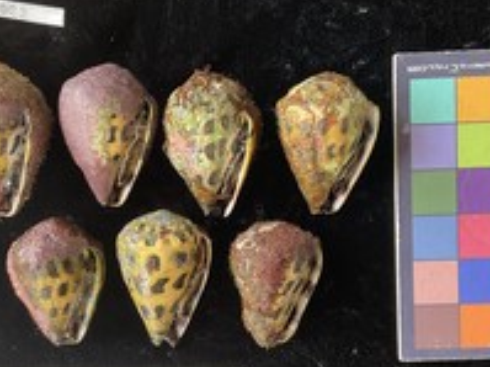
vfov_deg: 28.5
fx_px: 721
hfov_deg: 37.5
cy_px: 211
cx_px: 214
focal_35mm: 51
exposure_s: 1/60
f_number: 1.8
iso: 40
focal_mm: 3
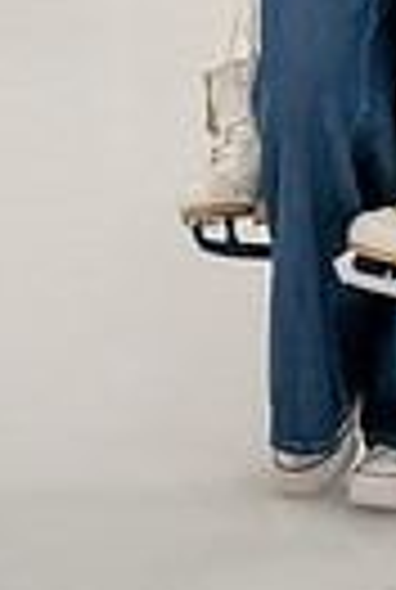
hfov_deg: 7.2
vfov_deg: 10.2
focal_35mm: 192
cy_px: -383
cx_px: 346
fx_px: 3151
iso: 3200
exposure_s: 1/400
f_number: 8
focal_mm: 56
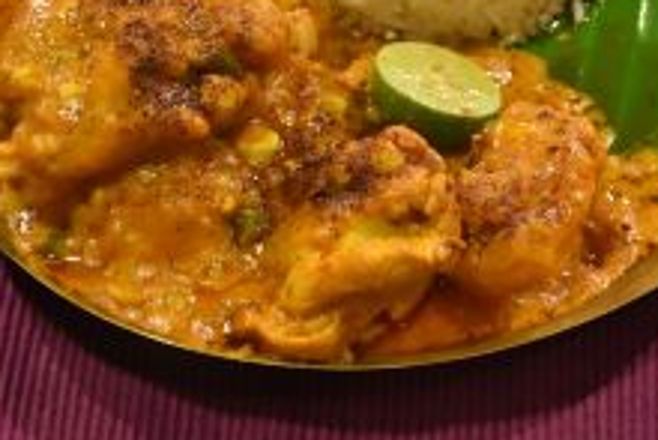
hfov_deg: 13.4
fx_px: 2798
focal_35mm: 153
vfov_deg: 8.9
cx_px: 368
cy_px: 28
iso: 3200
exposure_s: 1/80
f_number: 5.6
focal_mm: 50
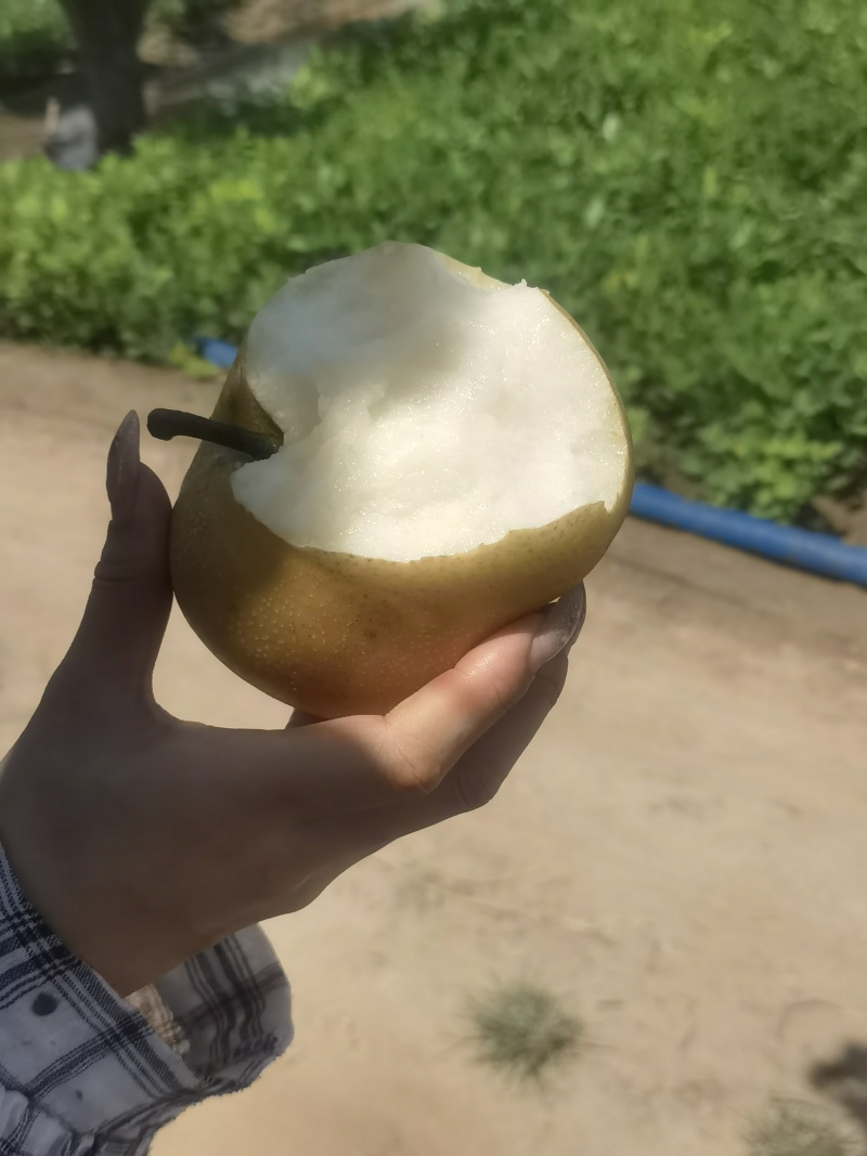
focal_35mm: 43
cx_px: 434
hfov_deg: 33.6
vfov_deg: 43.9
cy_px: 578
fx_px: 1436
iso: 50
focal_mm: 5.58
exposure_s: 1/2198
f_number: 1.9
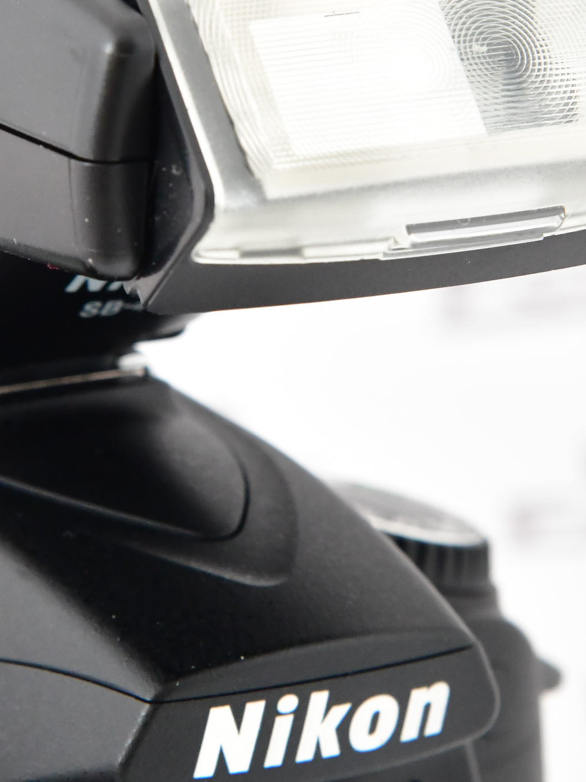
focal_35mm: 266
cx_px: 211
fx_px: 6005
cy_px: 234
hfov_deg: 5.6
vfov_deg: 7.4
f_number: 11
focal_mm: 120
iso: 2500
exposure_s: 1/200
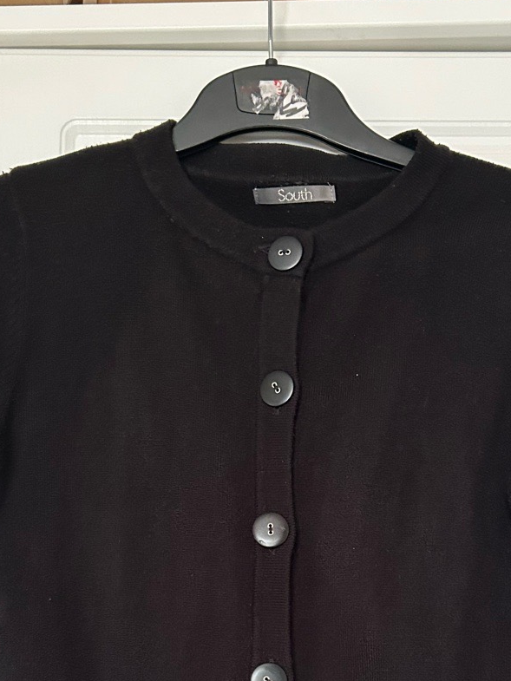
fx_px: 1043
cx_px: 289
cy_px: 599
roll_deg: +1.1
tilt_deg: +9.2
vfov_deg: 34.4
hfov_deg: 27.5
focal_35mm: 53
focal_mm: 5.7
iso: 500
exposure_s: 1/42
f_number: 1.5
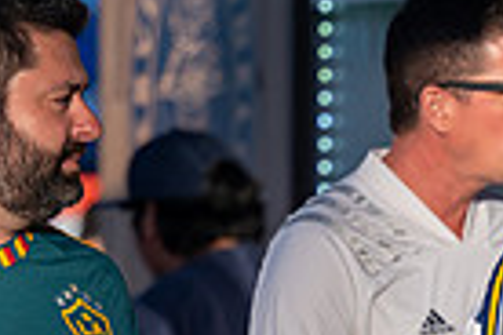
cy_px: 462
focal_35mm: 524
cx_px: 667
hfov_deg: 3.9
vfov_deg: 2.6
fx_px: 7321
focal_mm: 125
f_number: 2.8
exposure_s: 1/800
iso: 100
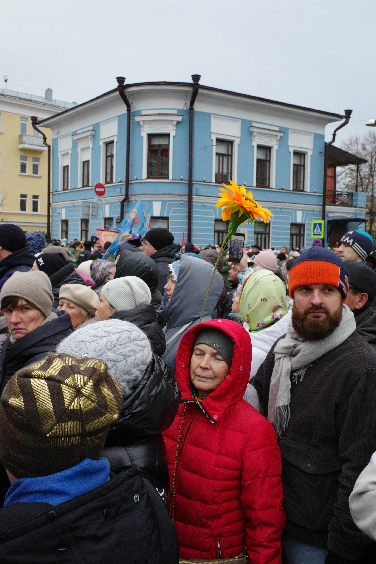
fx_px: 470
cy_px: 278
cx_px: 194
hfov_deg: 43.6
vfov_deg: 61.9
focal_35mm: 30
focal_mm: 18.3
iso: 1600
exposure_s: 1/200
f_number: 7.1
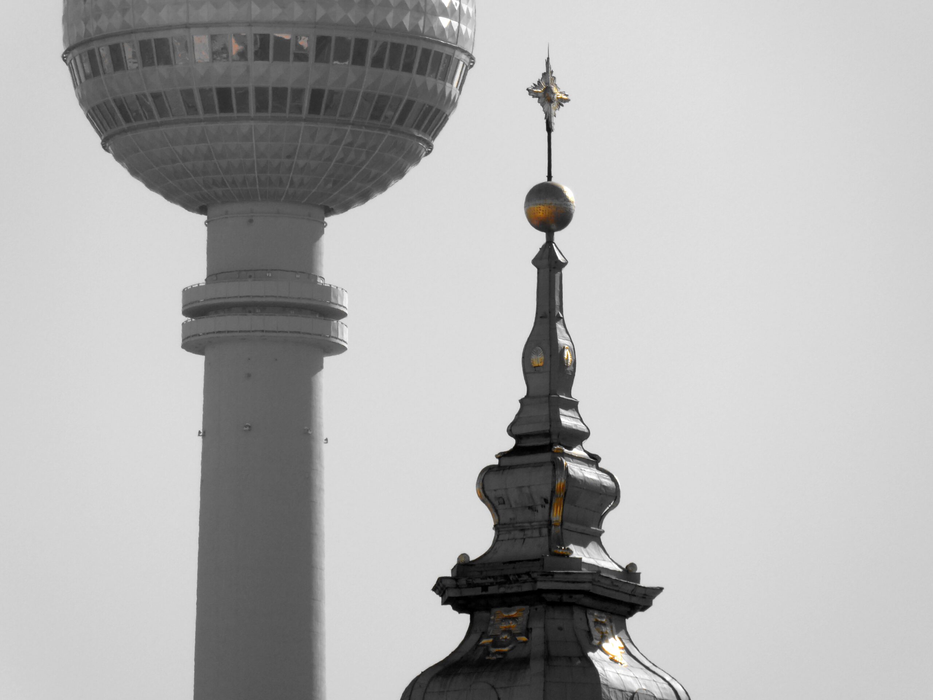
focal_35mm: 600
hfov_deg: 3.3
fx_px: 16172
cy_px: 350
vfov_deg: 2.5
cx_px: 466
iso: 80
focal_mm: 107.5
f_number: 6.1
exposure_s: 1/800
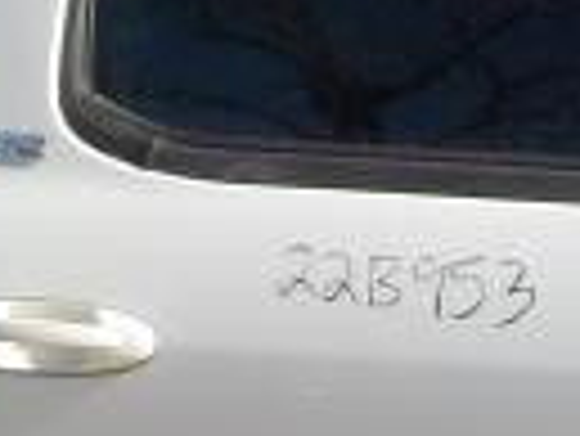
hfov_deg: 9.9
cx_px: 1160
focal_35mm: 186
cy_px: 467
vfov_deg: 7.9
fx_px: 3119
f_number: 3.3
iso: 125
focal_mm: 4.1
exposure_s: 1/1000
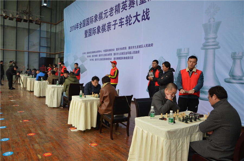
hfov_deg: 67.5
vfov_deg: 47.7
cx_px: 122
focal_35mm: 27
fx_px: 183
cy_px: 80
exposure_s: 1/60
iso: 400
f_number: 4
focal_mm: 18
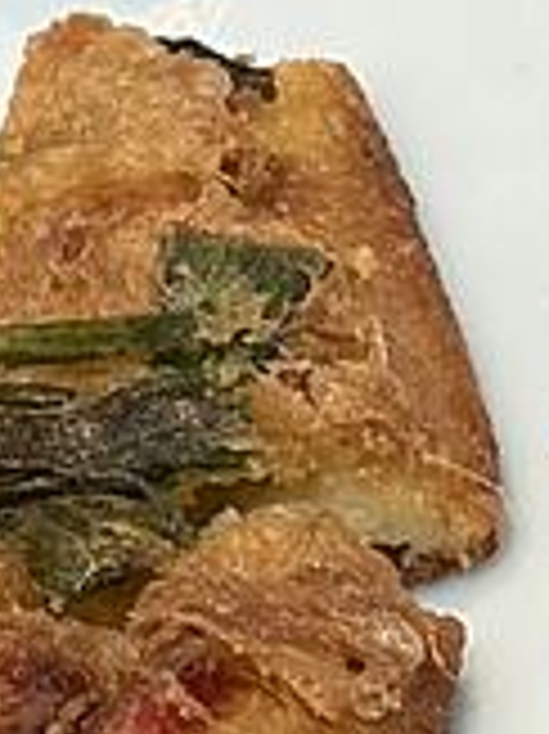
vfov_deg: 4.8
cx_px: -1476
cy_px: -369
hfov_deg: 3.5
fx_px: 8639
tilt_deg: -45.4
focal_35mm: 408
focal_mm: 5.96
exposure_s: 1/50
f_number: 1.6
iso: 80
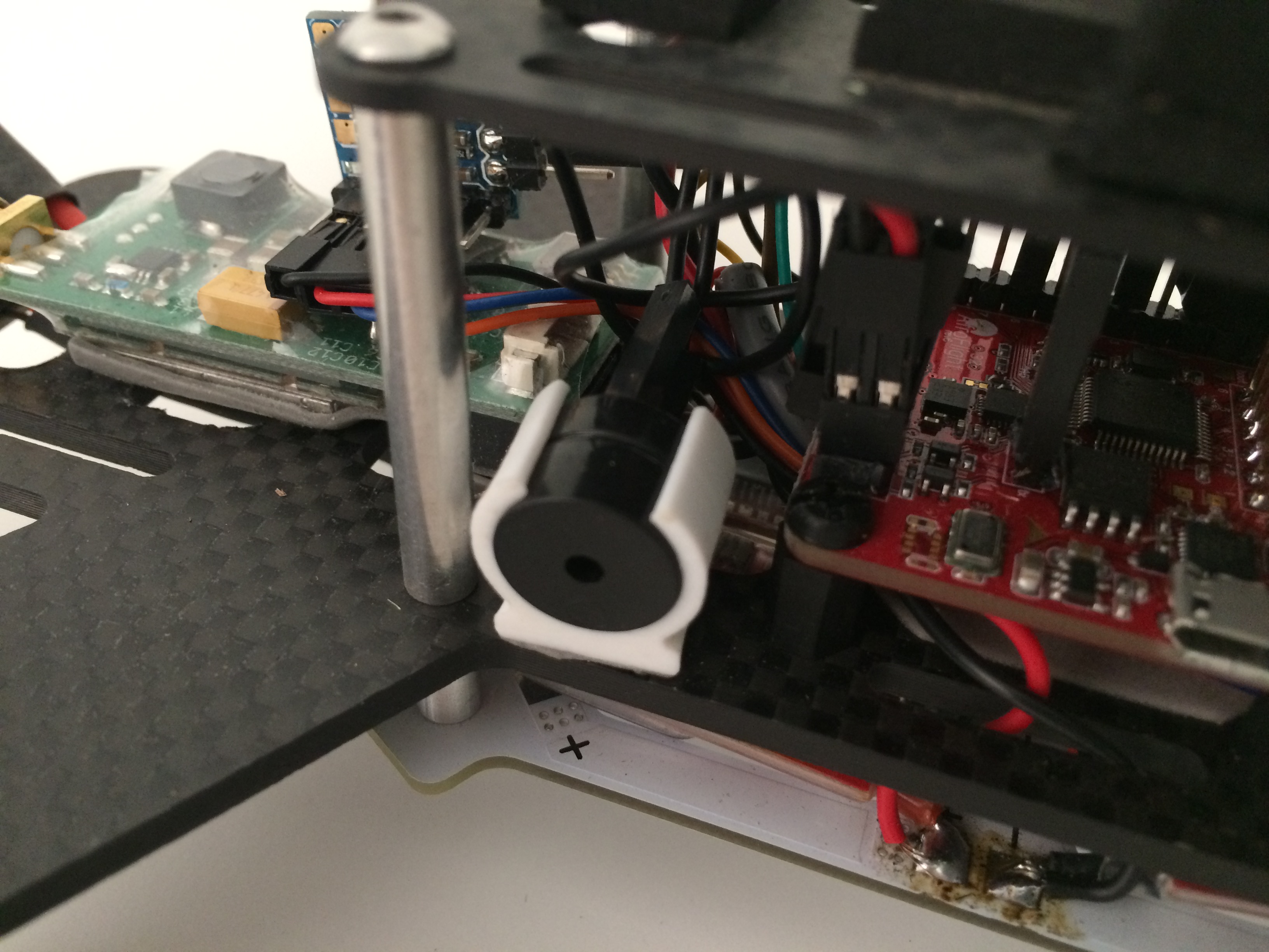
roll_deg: -3.2
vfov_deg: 48.2
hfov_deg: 61.7
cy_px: 476
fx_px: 1063
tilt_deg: -38.5
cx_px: 634
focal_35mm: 29
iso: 320
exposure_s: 1/24
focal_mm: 4.15
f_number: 2.2
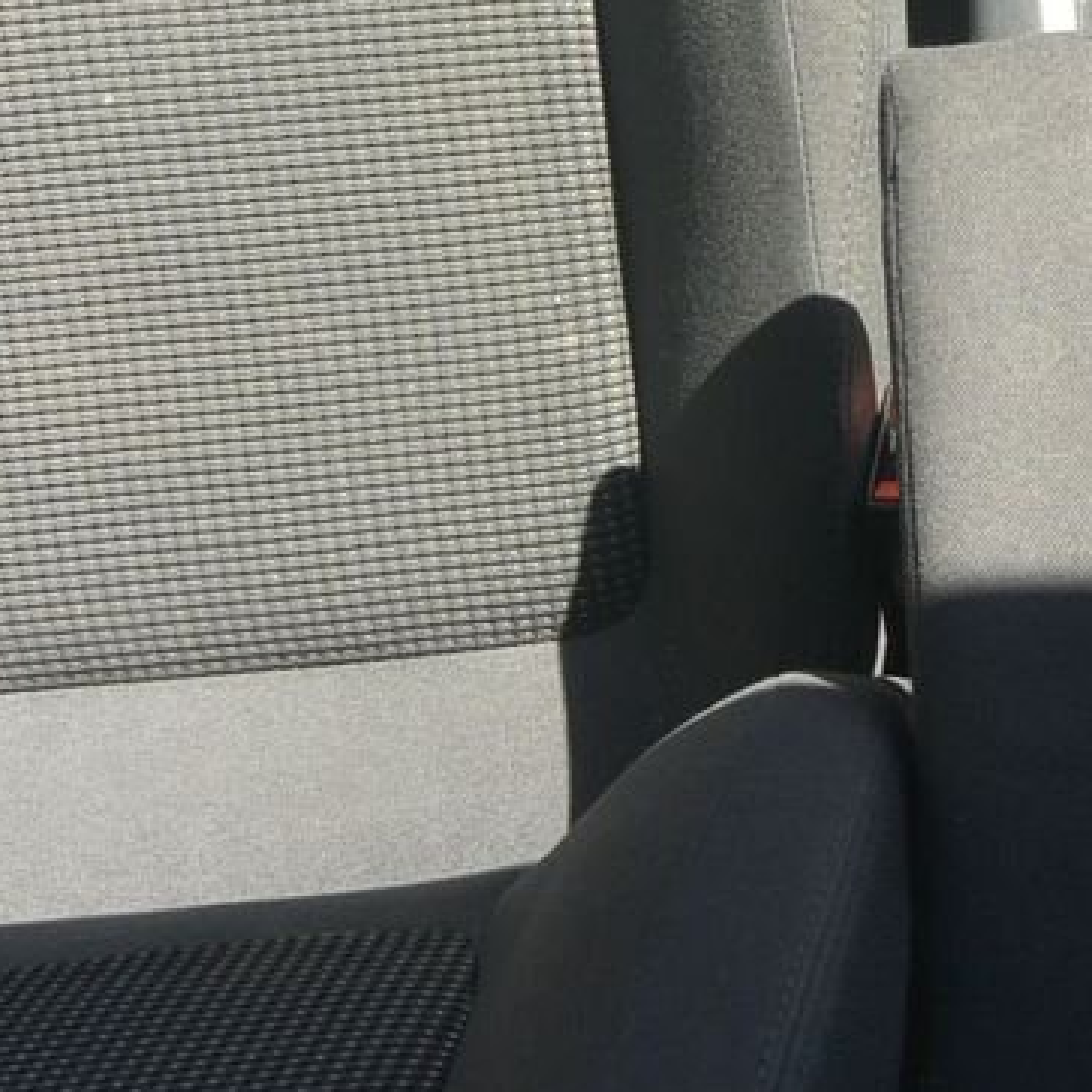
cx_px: 1236
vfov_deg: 23.6
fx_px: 2570
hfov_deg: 22.5
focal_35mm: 72
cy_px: 185
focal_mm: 11.4
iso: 200
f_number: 4
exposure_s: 1/250
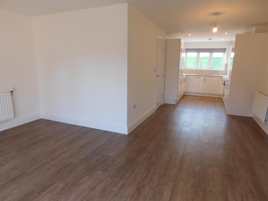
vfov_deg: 58.9
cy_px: 100
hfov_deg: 73.9
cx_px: 134
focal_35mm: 23
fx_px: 178
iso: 125
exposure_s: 1/50
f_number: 3
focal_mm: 4
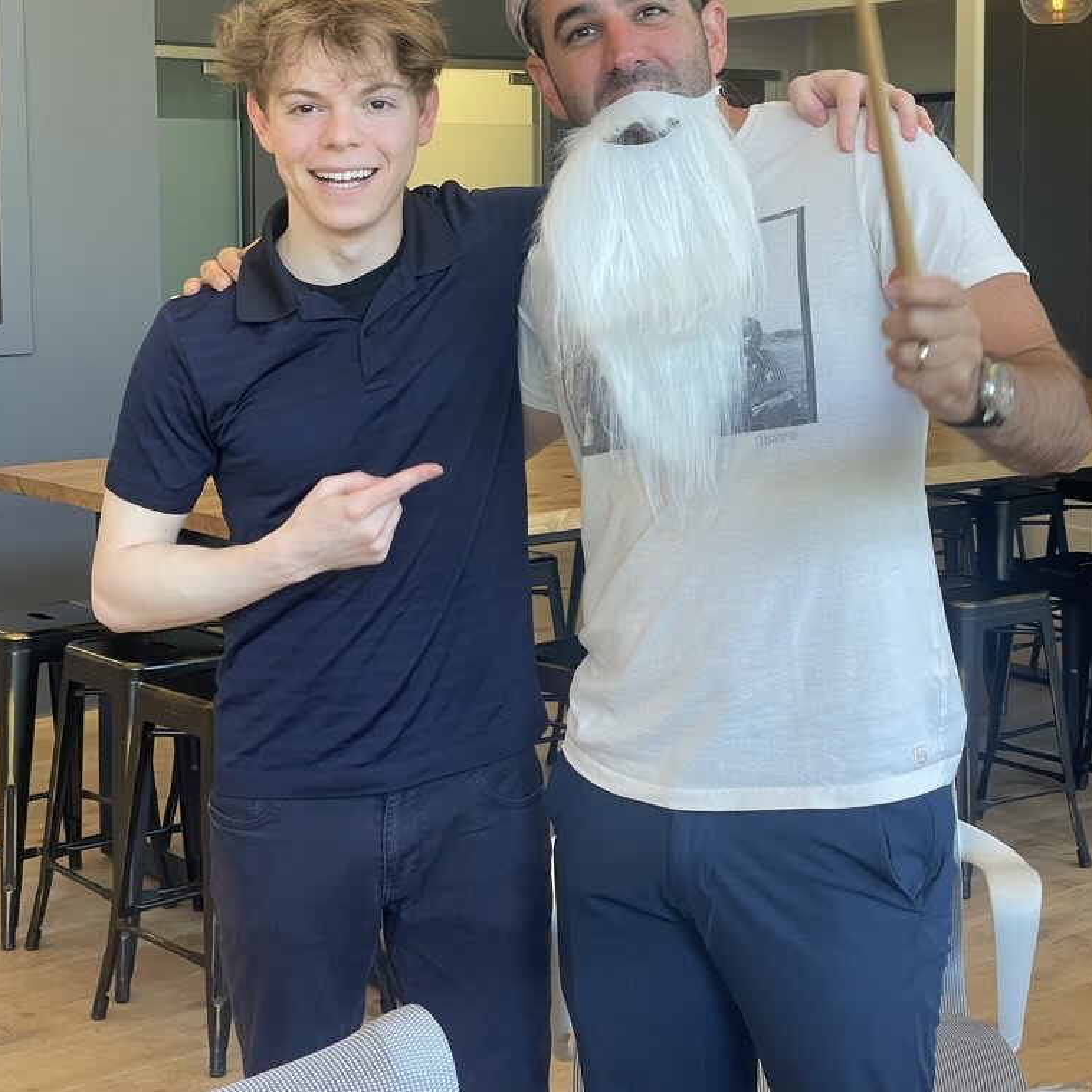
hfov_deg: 27.7
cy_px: 368
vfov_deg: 27.6
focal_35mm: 62
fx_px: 2213
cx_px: 545
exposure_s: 1/60
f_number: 2
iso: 125
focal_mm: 6
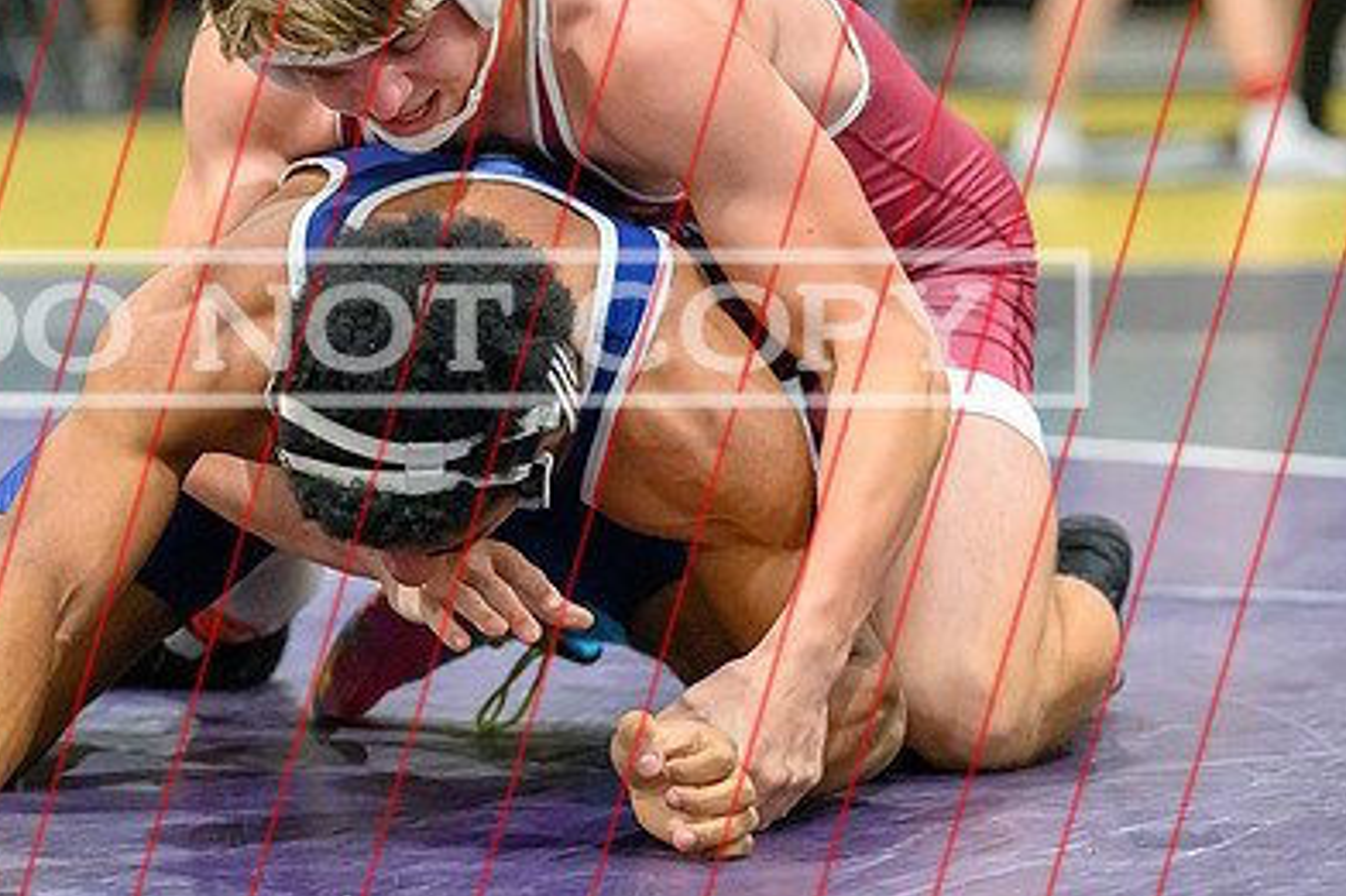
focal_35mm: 212
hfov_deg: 9.7
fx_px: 7923
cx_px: 408
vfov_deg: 6.5
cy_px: 346
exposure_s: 1/800
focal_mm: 120
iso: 20000
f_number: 2.8
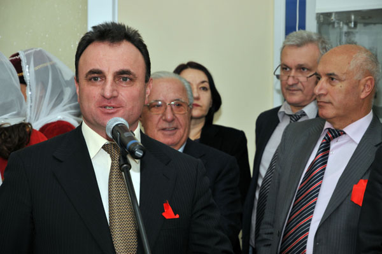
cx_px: 191
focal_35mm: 117
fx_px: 1240
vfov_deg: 11.7
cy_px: 127
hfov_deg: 17.5
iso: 400
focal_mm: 78
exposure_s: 1/50
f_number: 5.6
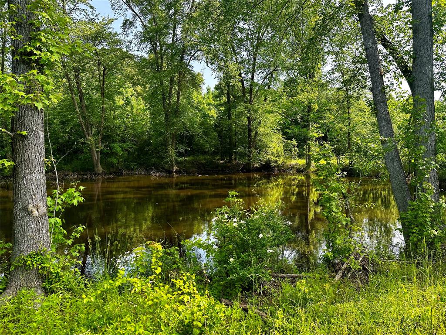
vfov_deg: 56.8
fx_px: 309
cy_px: 168
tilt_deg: -4.8
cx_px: 223
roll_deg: -0.8
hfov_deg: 71.6
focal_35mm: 24
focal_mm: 6.86
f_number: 1.78
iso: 80
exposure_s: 1/1029
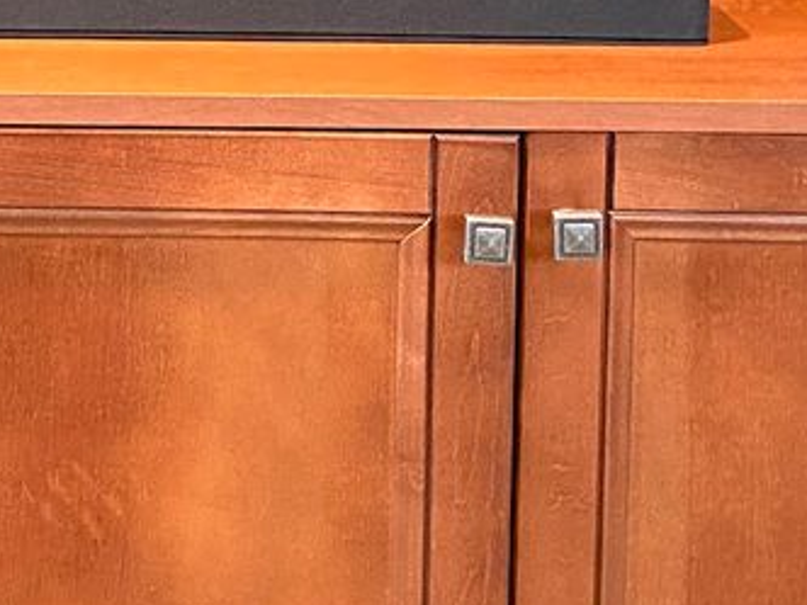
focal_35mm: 94
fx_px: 2191
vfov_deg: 14.1
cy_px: -447
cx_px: -58
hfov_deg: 20.0
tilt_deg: -6.8
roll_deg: -0.4
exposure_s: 1/30
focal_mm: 4.25
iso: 500
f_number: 1.8
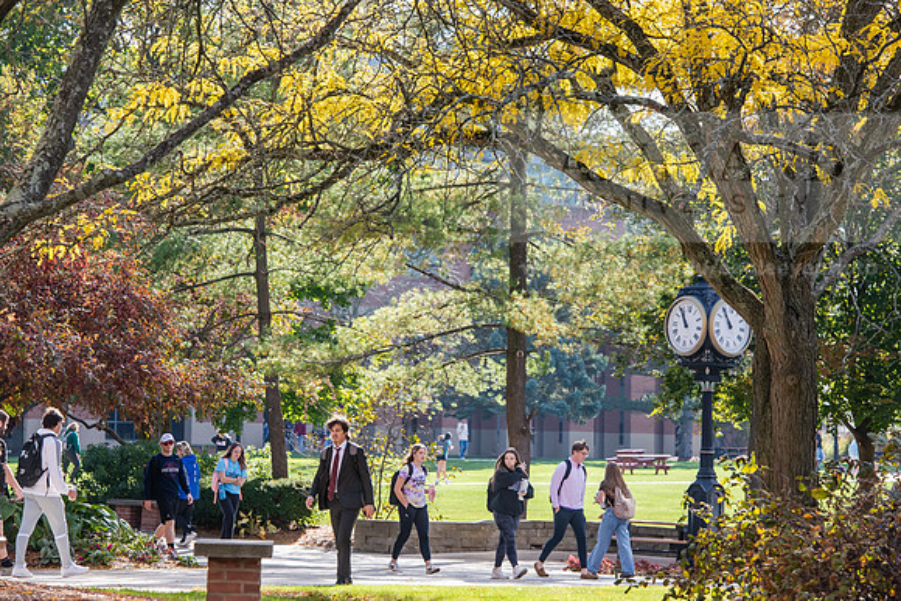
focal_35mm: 145
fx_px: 3630
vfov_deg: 9.5
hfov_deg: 14.2
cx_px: 450
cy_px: 300
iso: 400
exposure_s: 1/250
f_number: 8
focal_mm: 145
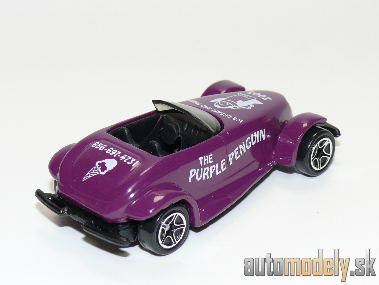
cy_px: 142
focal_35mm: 103
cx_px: 190
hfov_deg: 19.1
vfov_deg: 14.4
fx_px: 1128
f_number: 4
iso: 100
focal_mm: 13.6
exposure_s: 1/30
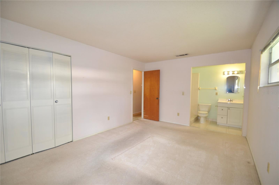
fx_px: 116
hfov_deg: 100.5
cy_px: 92
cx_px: 140
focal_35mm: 15
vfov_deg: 77.0
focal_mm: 10
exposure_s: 1/60
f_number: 4
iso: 400
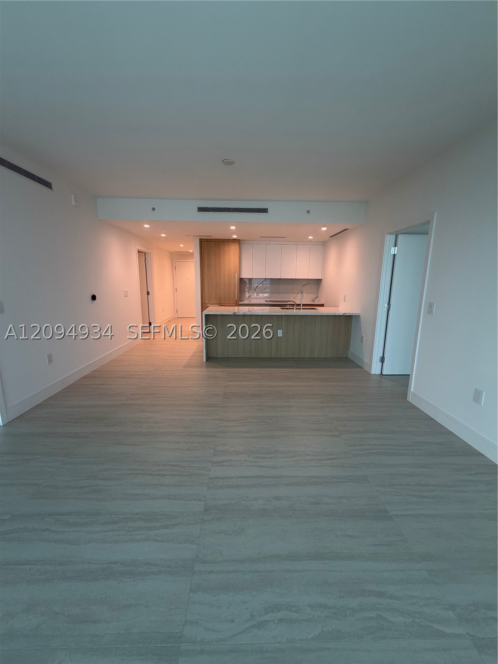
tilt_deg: -11.0
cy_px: 332
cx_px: 249
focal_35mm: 14
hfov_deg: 85.7
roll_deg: -1.2
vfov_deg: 102.1
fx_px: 269
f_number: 2.2
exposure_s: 1/121
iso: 100
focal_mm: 2.22
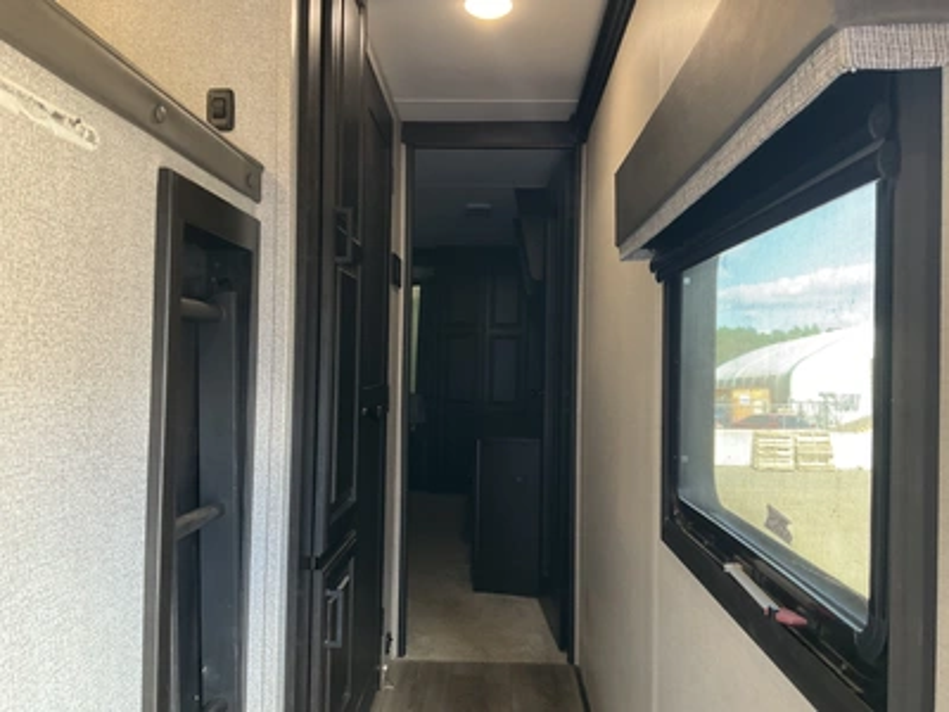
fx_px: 795
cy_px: 356
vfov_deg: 48.2
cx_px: 474
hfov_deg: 61.7
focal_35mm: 29
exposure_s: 1/60
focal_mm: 3
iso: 160
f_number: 1.8
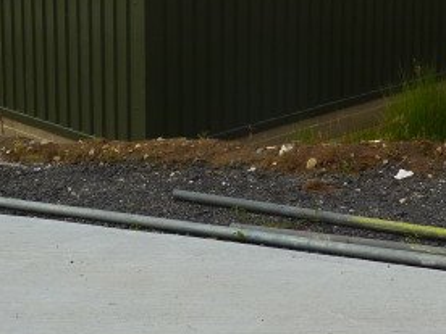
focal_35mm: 84
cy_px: 10
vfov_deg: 17.2
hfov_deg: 23.3
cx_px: 204
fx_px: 1082
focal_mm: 4.7
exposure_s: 1/500
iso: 80
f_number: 4.5
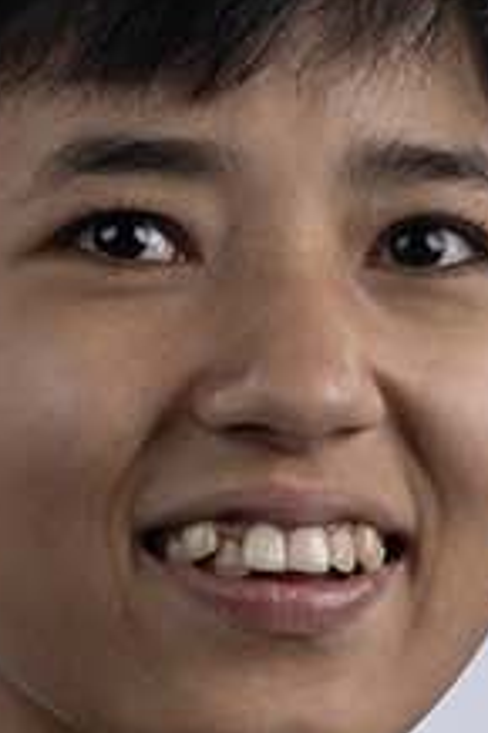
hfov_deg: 2.0
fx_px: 14112
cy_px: 1893
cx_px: 162
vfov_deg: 2.9
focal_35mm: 693
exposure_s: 1/200
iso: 80
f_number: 11
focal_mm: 105
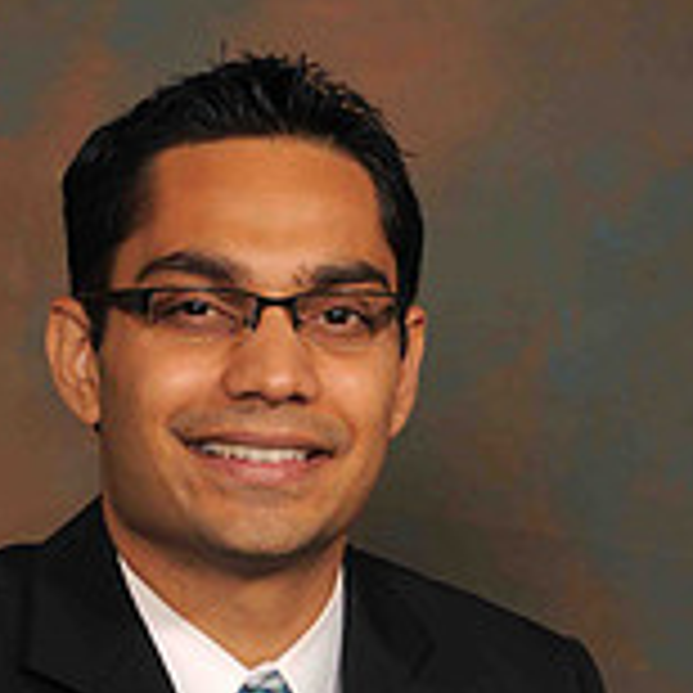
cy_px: 747
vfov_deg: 8.9
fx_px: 4394
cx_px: 250
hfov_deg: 9.0
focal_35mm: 194
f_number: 6.3
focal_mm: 52
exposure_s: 1/60
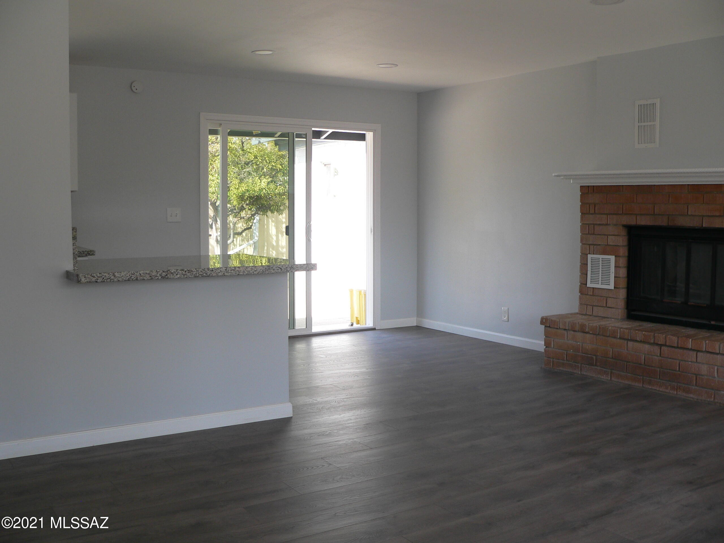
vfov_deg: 39.7
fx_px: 753
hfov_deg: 51.4
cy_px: 272
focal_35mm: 36
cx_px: 362
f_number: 2.8
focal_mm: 6
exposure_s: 1/80
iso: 80
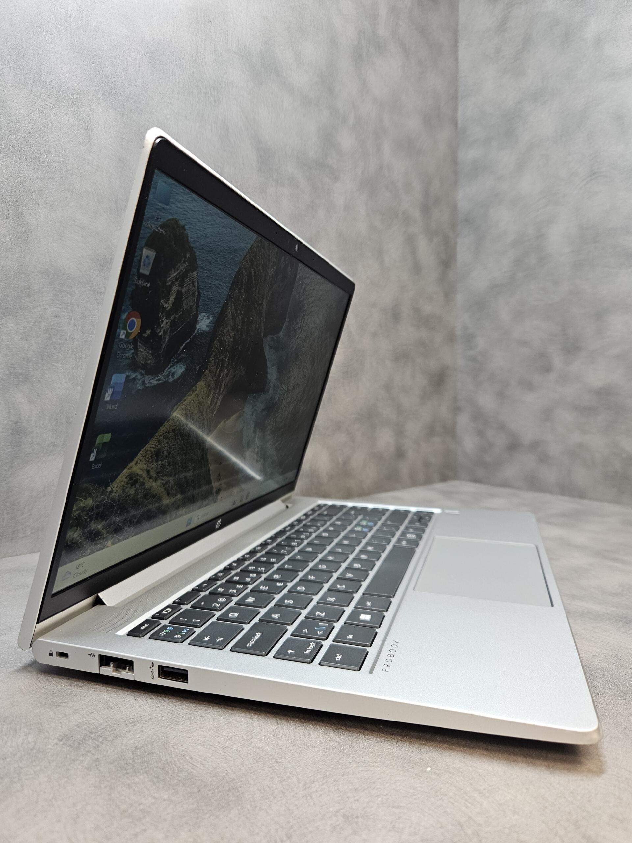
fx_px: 560
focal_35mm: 23
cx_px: 316
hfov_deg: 58.9
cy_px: 422
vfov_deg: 73.9
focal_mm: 5.4
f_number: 1.8
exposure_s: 1/100
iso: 200
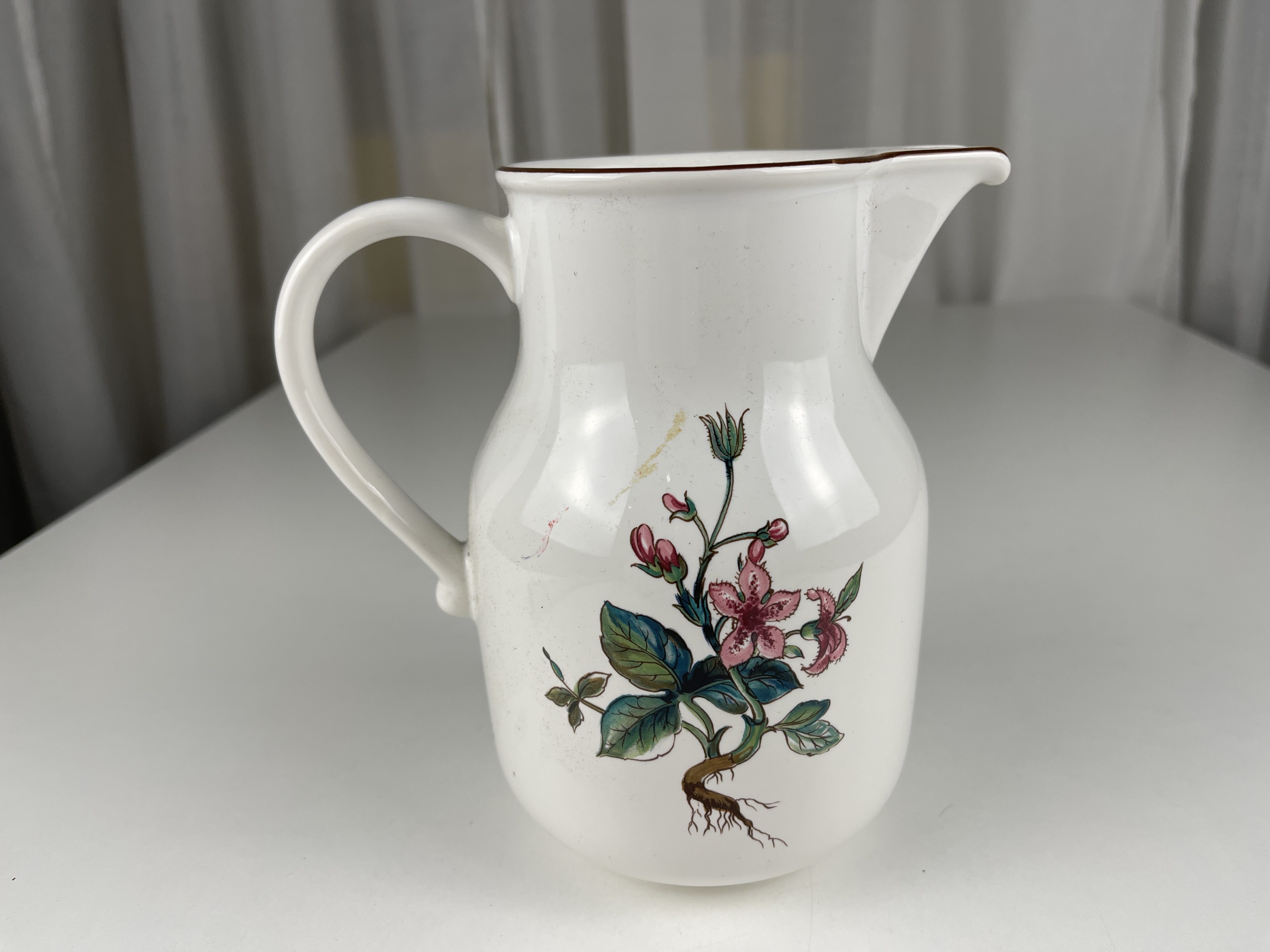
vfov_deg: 54.9
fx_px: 917
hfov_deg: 69.4
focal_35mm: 25
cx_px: 635
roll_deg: +2.4
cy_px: 476
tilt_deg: -20.9
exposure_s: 1/325
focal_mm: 5.1
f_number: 1.6
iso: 32
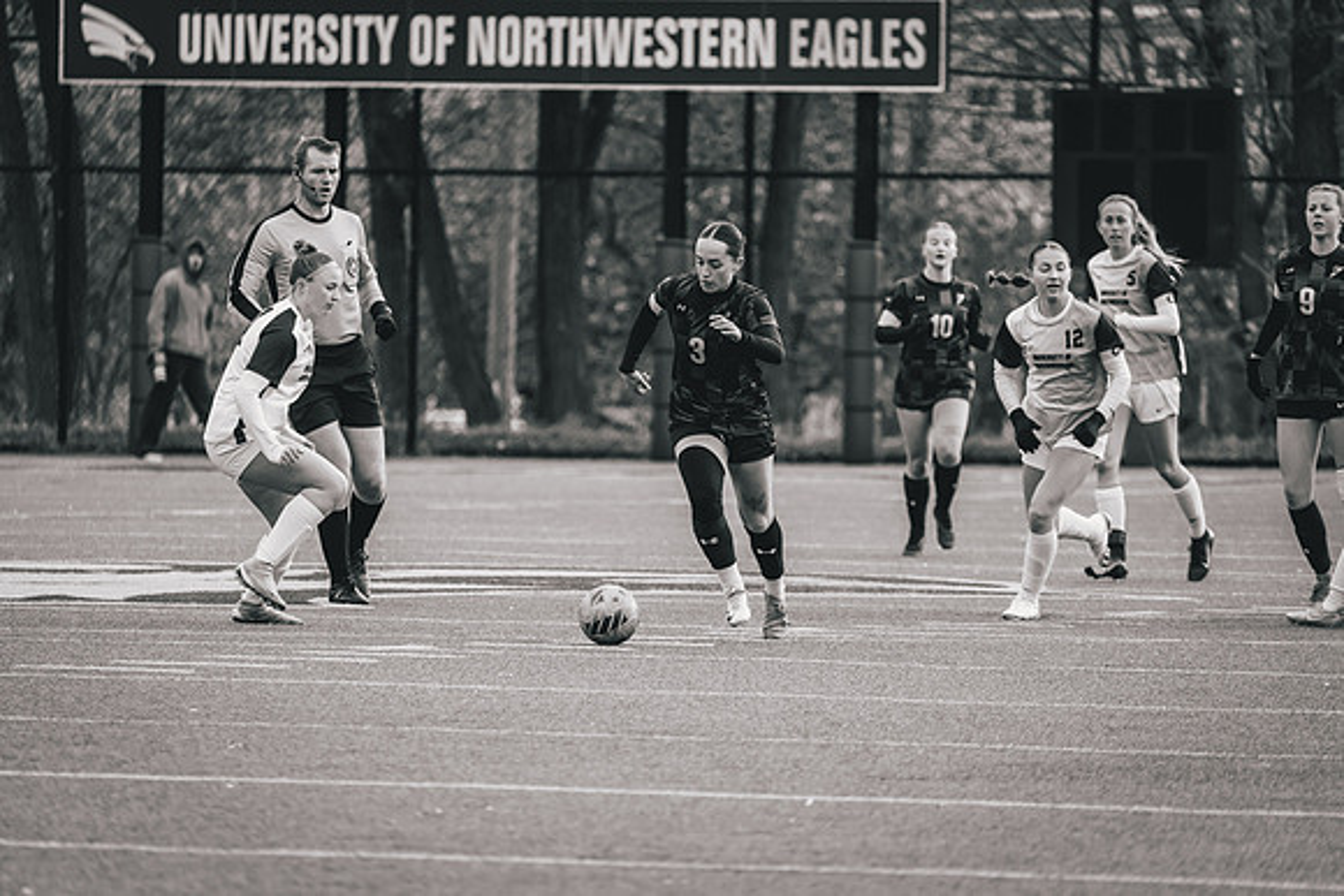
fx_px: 15298
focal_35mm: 410
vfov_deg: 3.4
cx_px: 672
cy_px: 448
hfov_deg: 5.0
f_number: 6.3
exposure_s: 1/800
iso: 800
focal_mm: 400
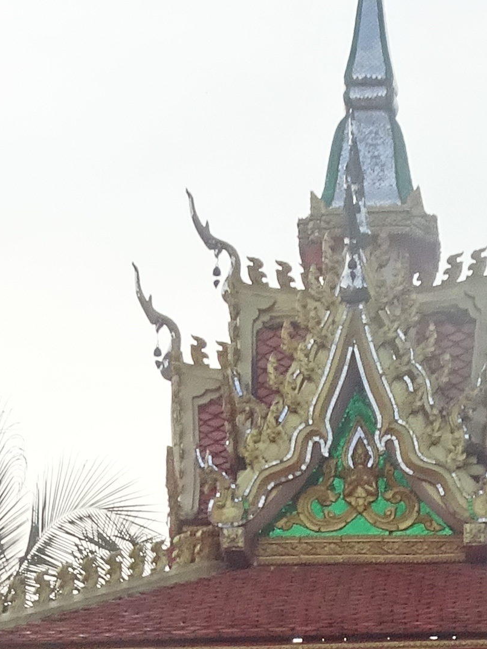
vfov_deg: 8.2
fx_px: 4444
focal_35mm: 237
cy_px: 952
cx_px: 407
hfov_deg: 6.3
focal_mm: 8.84
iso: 80
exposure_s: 1/100
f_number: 4.5
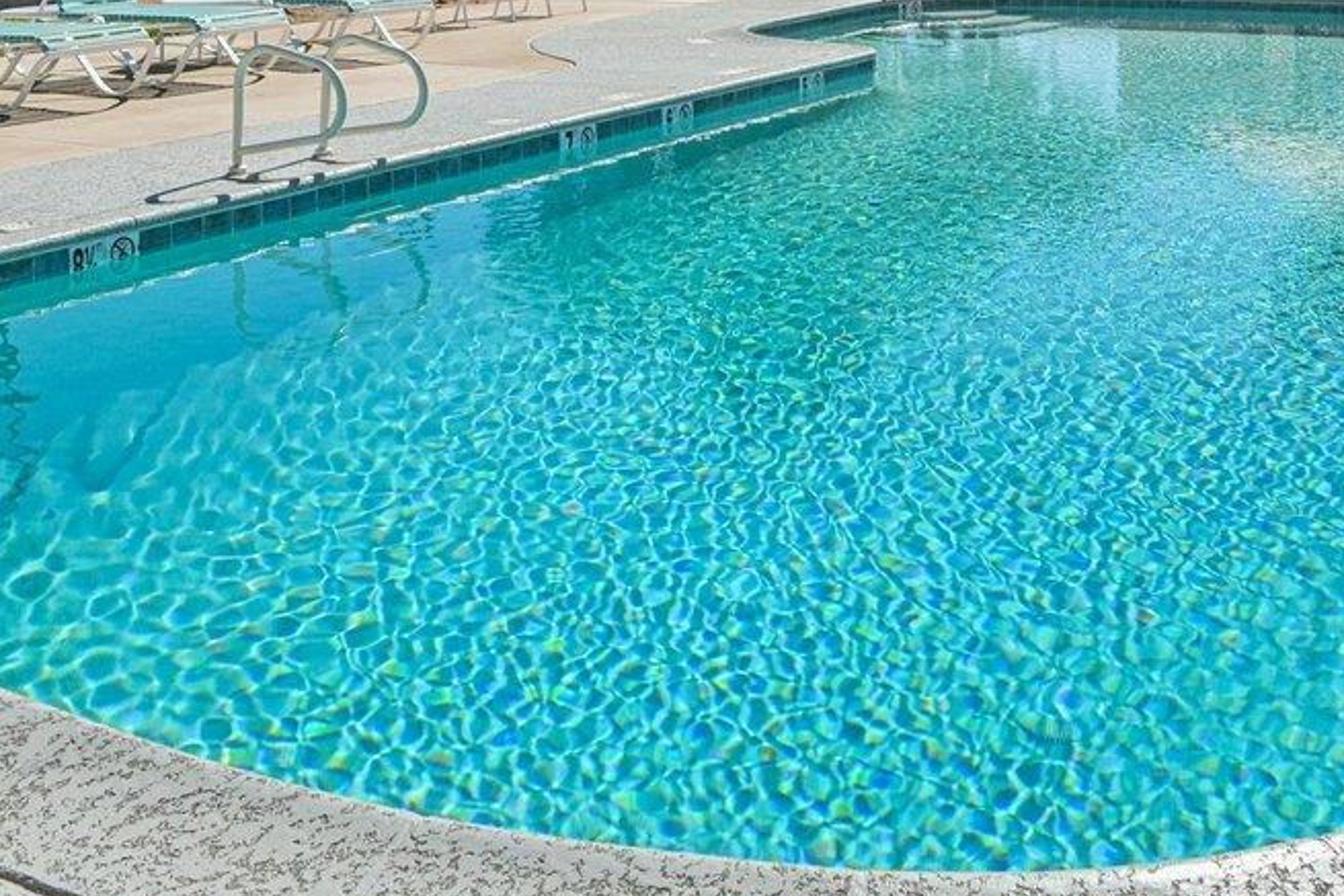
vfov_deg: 24.7
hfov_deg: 39.4
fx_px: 1867
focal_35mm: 50
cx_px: 821
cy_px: -145
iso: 640
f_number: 8
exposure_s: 1/3200
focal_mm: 16
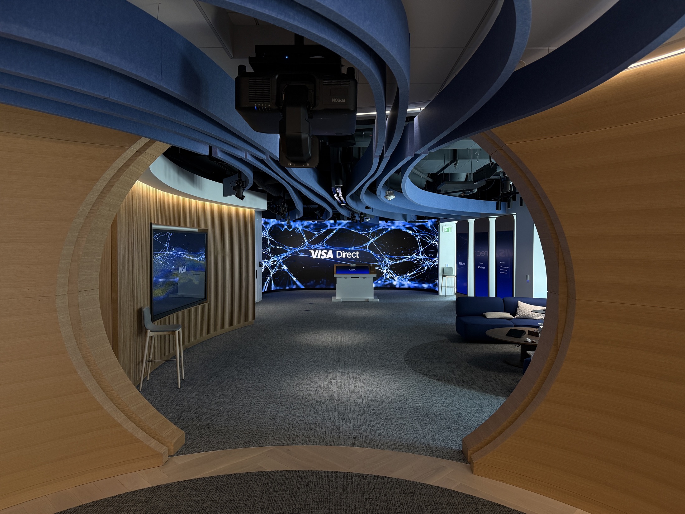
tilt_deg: -1.9
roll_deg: -0.1
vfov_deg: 56.8
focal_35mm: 24
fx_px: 475
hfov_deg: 71.6
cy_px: 257
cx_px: 342
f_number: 1.78
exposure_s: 1/100
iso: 200
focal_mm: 6.76
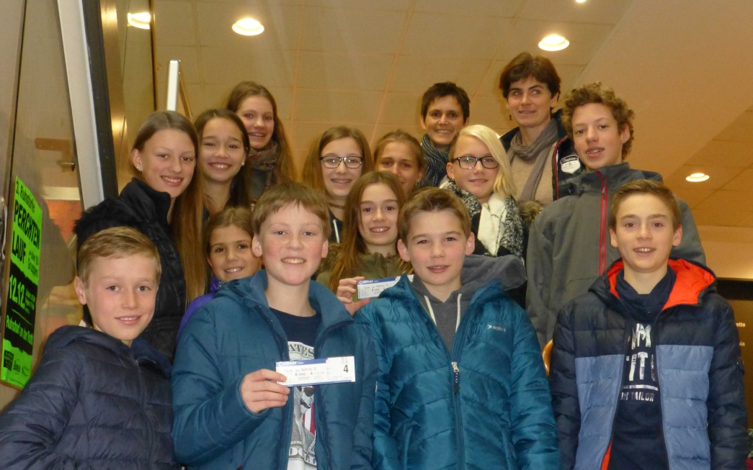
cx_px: 375
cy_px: 260
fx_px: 1129
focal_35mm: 55
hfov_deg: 36.9
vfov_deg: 23.5
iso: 800
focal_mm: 9
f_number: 4.4
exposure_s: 1/15
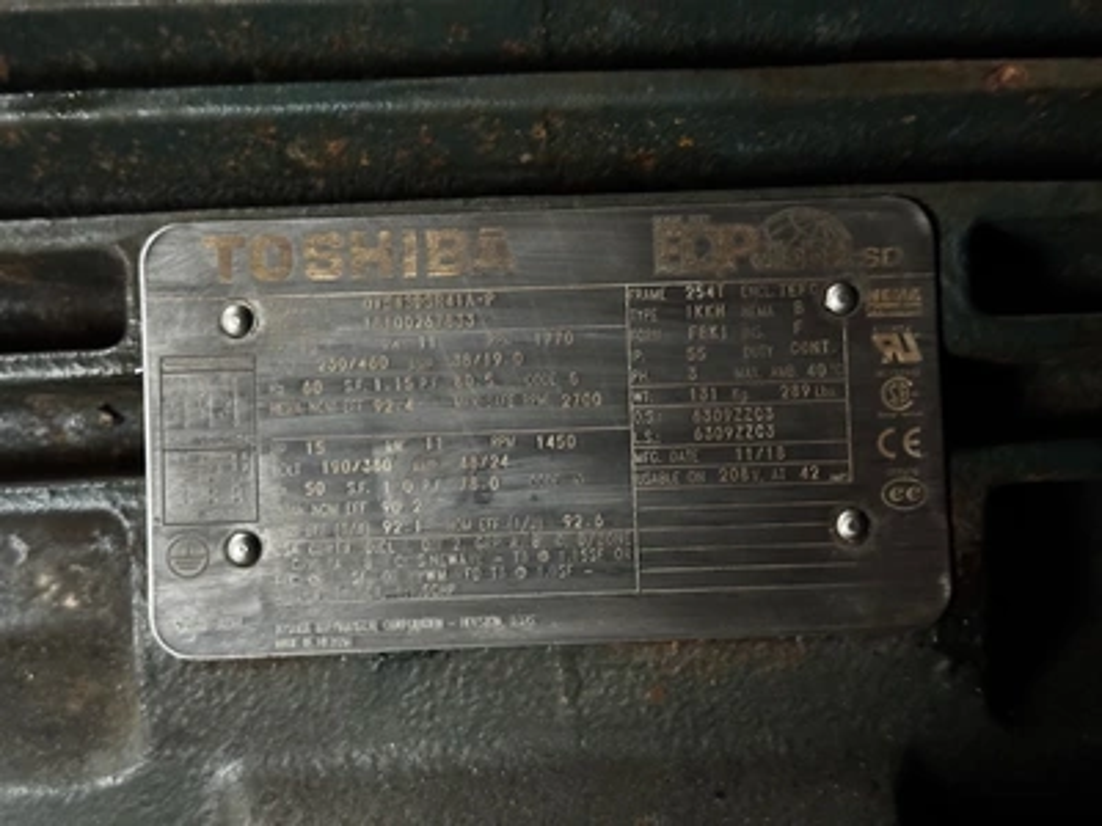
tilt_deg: -52.2
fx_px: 1528
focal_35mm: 48
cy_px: 413
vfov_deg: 30.3
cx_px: 551
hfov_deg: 39.7
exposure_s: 1/21
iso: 800
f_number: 1.78
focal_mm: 6.76
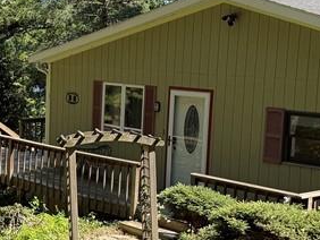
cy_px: 131
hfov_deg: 21.3
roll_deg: -0.9
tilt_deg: -8.4
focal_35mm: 87
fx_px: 805
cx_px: -36
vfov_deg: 17.0
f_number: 1.78
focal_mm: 6.76
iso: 80
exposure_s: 1/1271
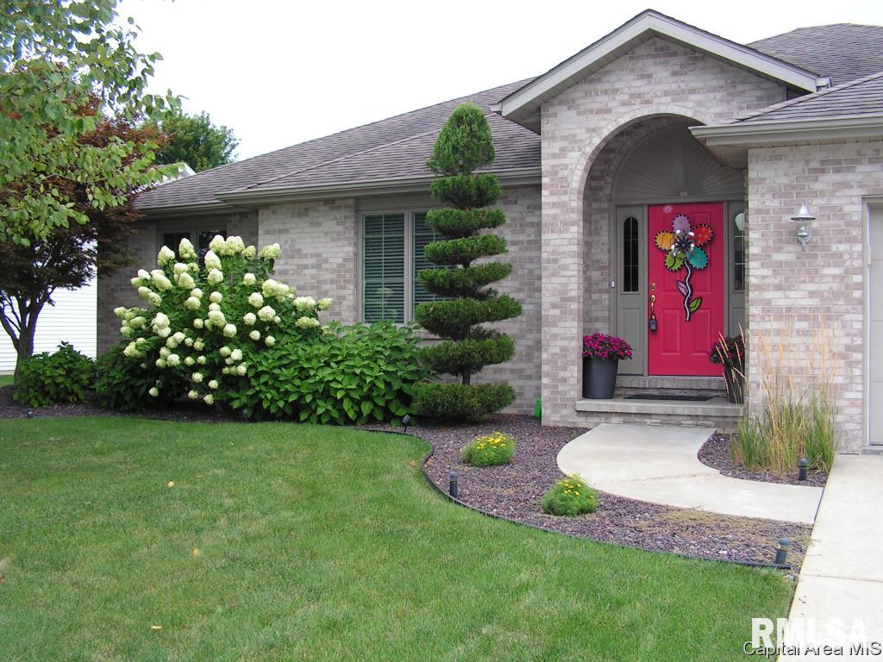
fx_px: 918
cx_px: 442
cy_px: 331
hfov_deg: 51.4
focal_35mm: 36
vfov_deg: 39.7
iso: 100
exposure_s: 1/160
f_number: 3.2
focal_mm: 6
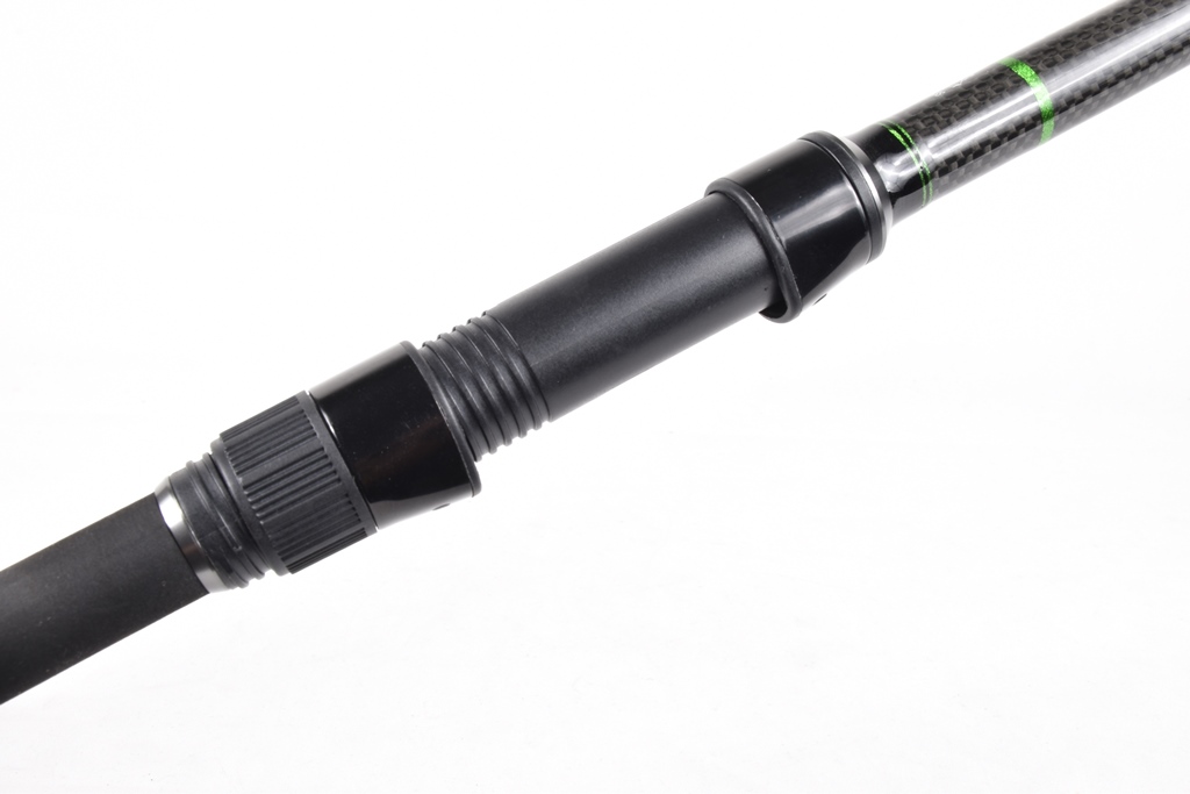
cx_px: 595
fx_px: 1339
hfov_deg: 47.9
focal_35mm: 40
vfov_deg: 33.0
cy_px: 397
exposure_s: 1/2.5
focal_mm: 27
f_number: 20
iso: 100
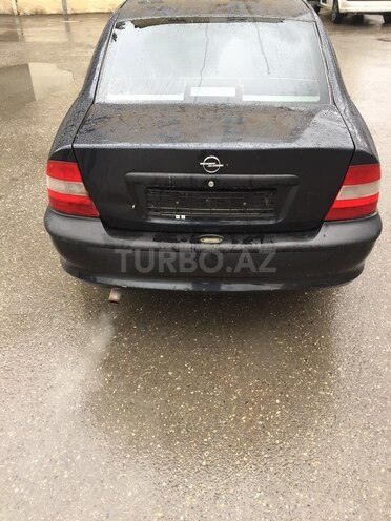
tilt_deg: -33.1
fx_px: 437
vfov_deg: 61.7
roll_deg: -0.2
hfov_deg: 48.2
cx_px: 196
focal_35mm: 29
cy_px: 260
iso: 40
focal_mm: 4.15
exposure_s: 1/100
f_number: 2.2
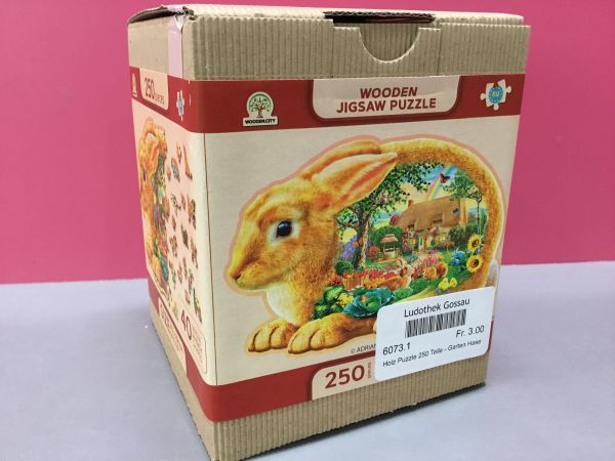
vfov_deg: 45.4
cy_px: 230
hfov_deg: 58.4
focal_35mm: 31
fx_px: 551
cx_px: 308
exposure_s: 1/33
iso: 200
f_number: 2.4
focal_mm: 3.3
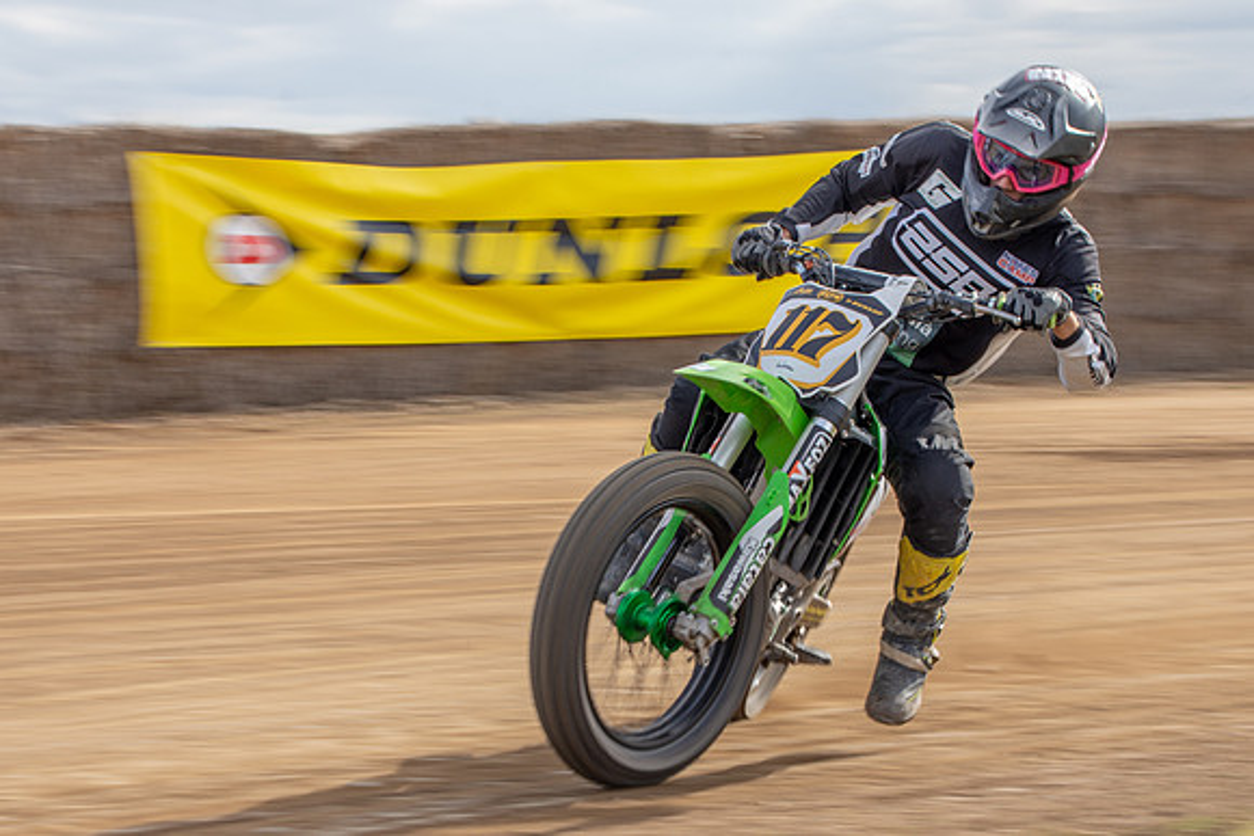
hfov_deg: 16.0
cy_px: 470
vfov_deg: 10.7
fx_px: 4463
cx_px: 624
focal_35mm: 128
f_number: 11
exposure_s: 1/100
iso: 100
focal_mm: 70
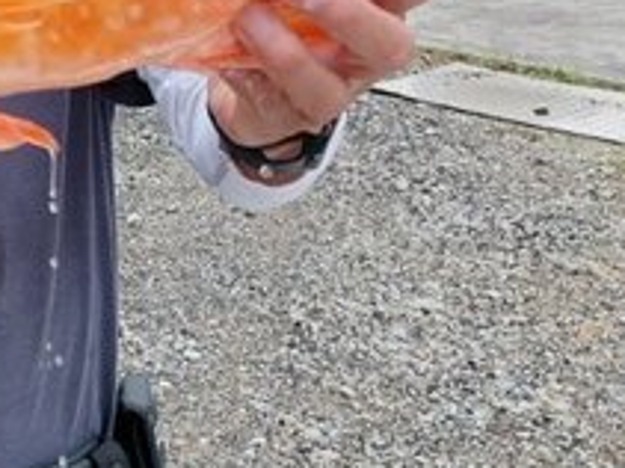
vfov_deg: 18.3
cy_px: -113
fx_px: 1371
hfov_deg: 24.2
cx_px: -41
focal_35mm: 76
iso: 50
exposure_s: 1/576
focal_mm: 4.69
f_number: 1.8
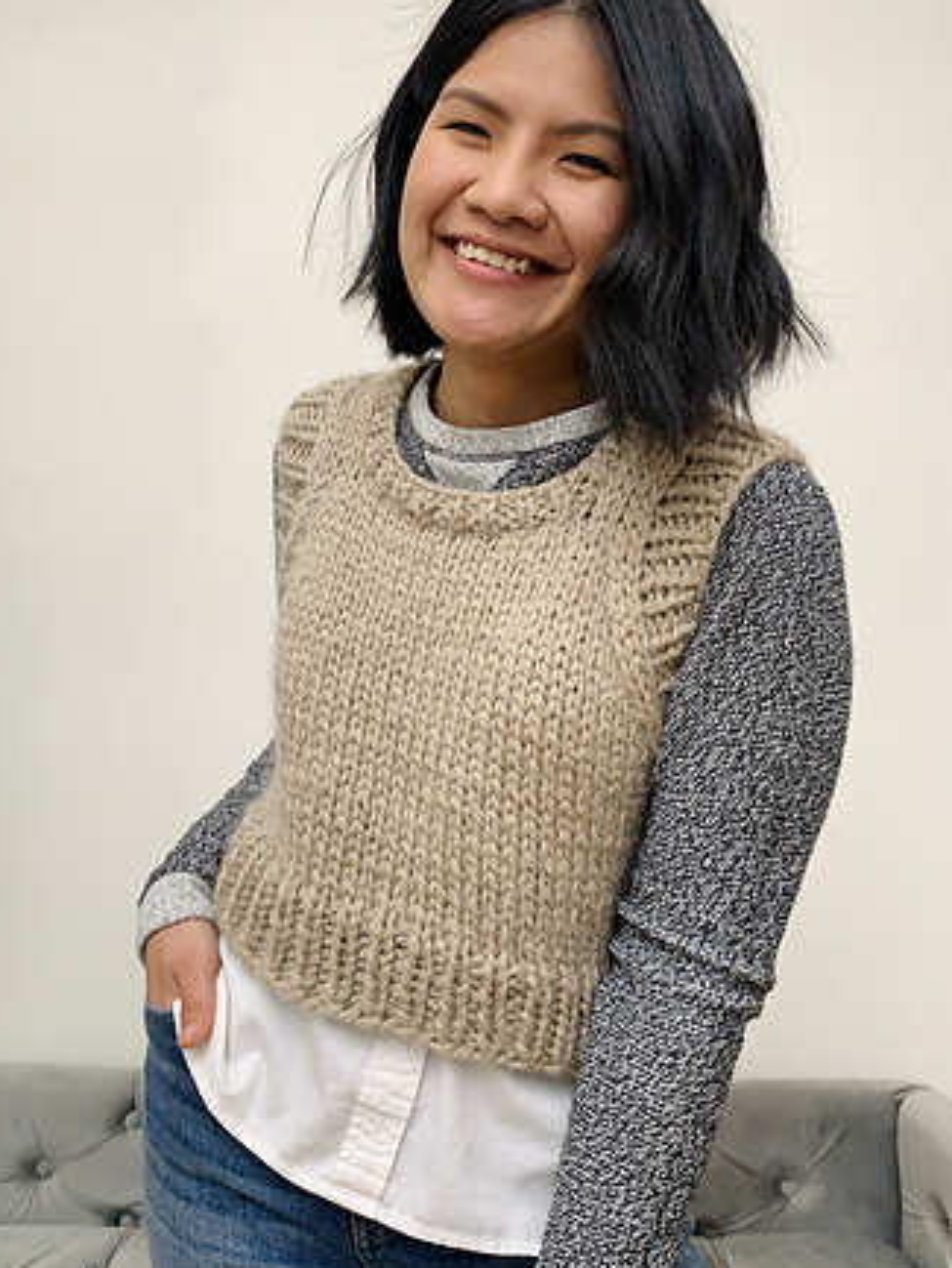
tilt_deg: +6.7
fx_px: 1100
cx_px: 441
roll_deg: +0.1
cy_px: 633
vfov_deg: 60.0
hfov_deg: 46.8
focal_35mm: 30
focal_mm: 4.25
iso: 125
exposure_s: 1/60
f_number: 1.8
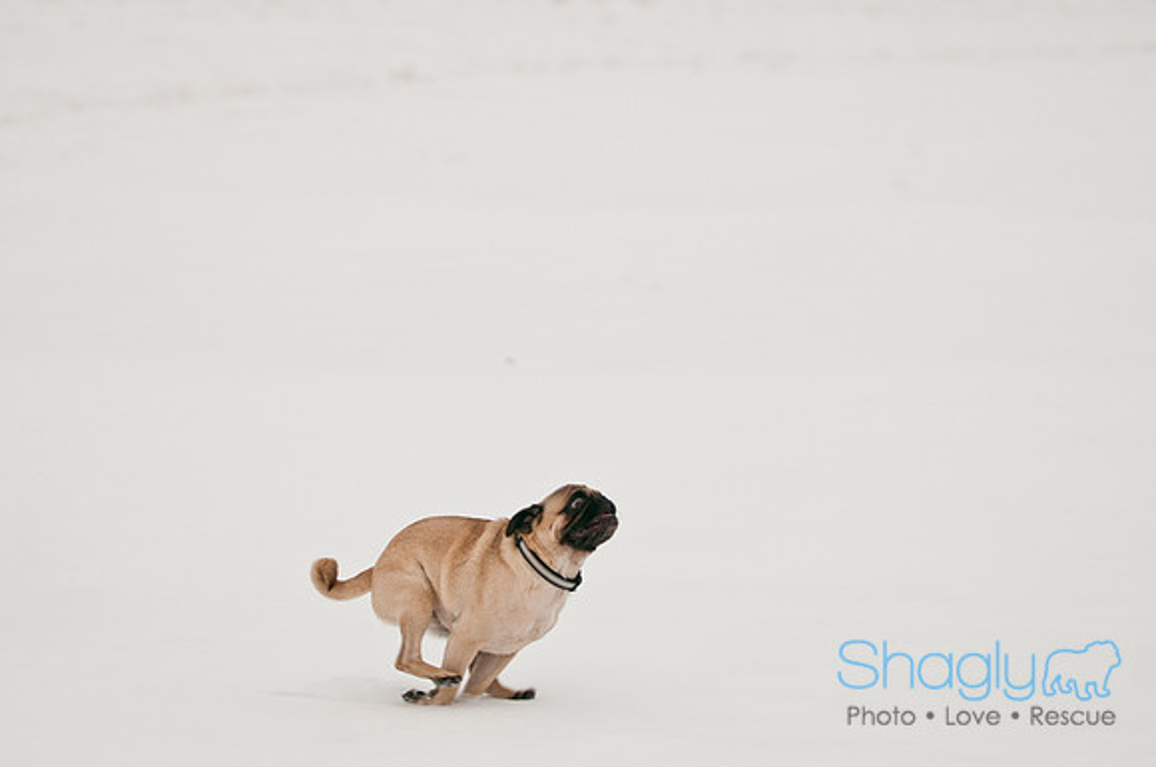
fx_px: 4137
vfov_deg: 10.6
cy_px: 384
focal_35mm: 129
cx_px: 578
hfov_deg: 15.9
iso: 200
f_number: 2.8
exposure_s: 1/400
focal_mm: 86
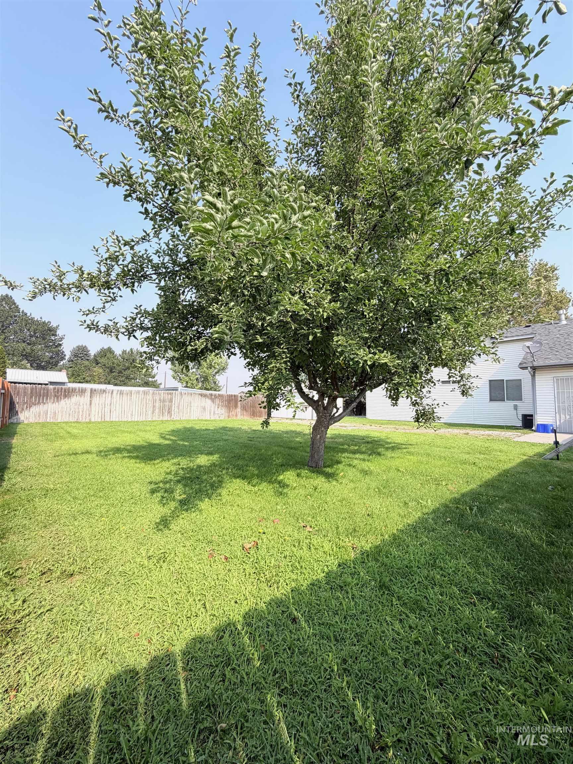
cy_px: 382
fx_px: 309
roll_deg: -0.1
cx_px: 286
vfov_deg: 102.1
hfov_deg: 85.7
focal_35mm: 14
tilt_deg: +5.3
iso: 40
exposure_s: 1/651
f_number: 2.2
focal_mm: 2.22
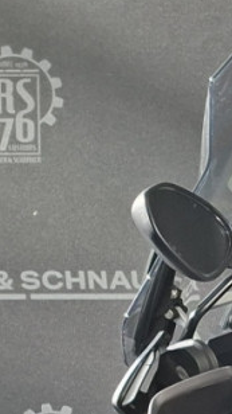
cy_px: 648
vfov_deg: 15.1
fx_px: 1423
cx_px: 846
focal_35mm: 130
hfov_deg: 7.4
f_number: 1.8
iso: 50
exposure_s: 1/120
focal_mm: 5.54
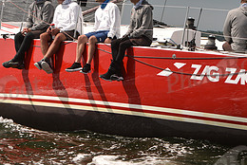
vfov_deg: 8.8
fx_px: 1072
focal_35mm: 156
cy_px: 33
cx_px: 117
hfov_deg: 13.1
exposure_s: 1/1250
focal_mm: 70
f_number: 4.5
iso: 250
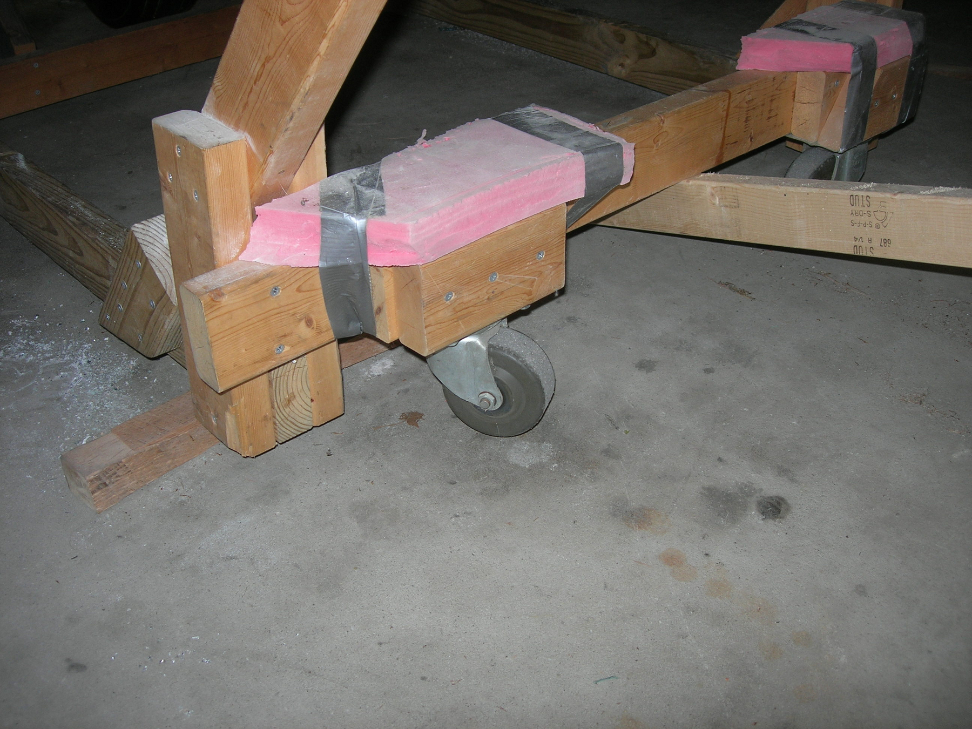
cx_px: 486
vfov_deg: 37.7
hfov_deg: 49.0
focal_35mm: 38
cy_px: 364
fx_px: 1067
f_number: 2.8
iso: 64
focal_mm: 7.8
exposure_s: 1/60.1
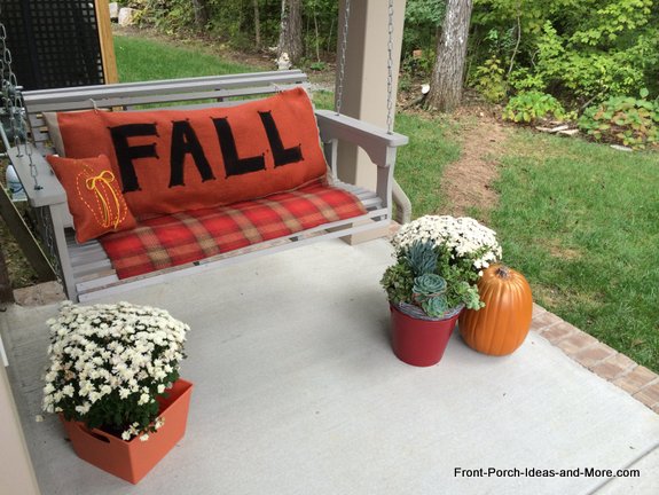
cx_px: 330
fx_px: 571
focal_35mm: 30
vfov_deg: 46.8
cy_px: 248
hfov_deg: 59.9
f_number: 2.2
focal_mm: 4.12
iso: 64
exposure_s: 1/120
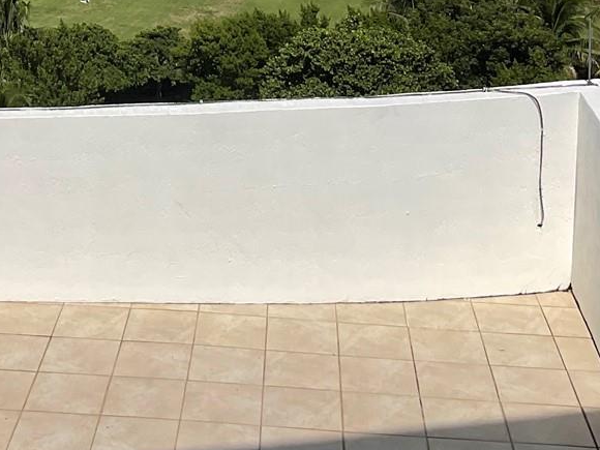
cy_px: -113
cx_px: 121
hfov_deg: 24.0
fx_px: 1387
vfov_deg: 17.4
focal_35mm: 80
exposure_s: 1/4785
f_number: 1.8
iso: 20
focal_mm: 3
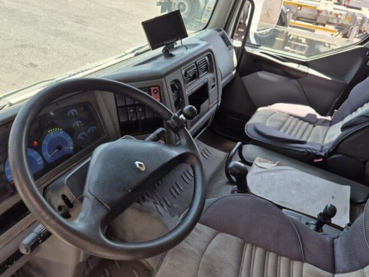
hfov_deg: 65.3
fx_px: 288
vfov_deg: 51.4
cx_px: 193
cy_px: 147
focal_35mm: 27
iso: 25
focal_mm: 5.4
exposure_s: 1/314
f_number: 1.8
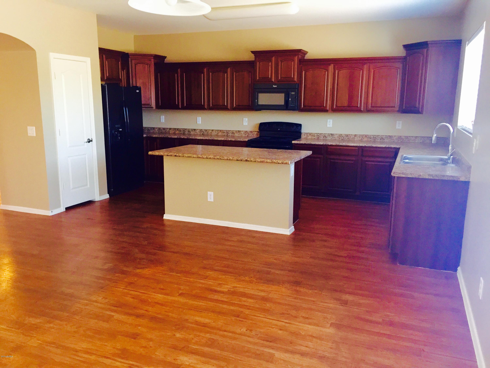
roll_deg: -1.1
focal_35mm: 29
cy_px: 184
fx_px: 411
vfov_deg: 48.2
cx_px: 245
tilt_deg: -12.1
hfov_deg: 61.7
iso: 160
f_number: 2.2
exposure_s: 1/30
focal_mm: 4.15
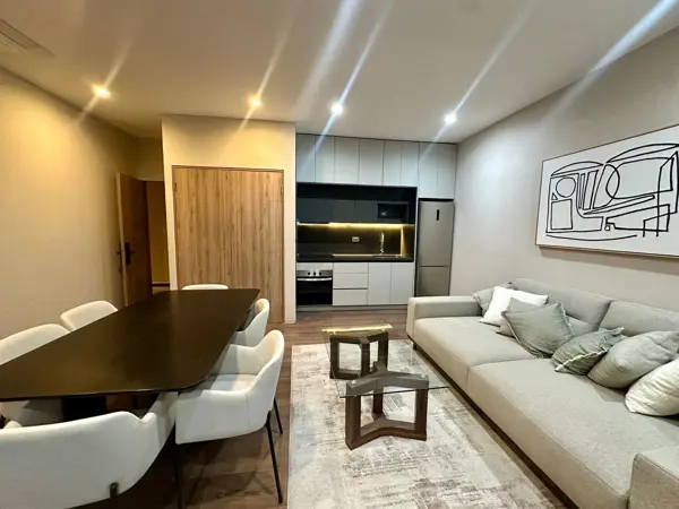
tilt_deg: -5.7
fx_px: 275
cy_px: 254
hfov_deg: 102.1
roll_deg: -0.4
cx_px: 340
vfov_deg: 85.7
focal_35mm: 14
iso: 800
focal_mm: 2.22
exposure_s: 1/60
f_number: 2.2
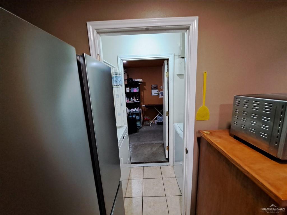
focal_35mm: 13
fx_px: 108
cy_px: 108
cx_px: 144
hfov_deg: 106.2
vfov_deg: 89.9
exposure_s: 1/40
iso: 200
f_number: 2.2
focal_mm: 1.74
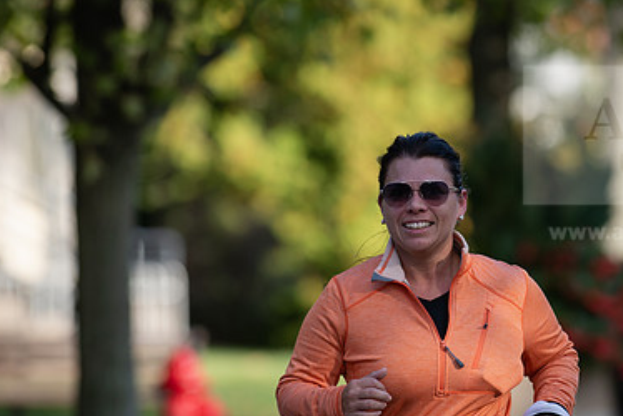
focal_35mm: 465
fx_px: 8053
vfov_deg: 3.0
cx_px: 473
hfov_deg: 4.4
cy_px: 267
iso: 200
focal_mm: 300
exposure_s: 1/640
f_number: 4.5
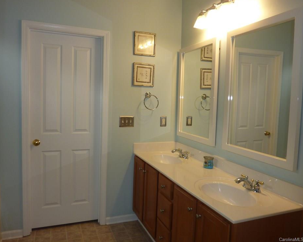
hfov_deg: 64.1
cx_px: 149
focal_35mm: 27
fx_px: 242
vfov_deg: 53.2
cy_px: 117
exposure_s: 1/30
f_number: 3.3
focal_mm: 4.1
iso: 100
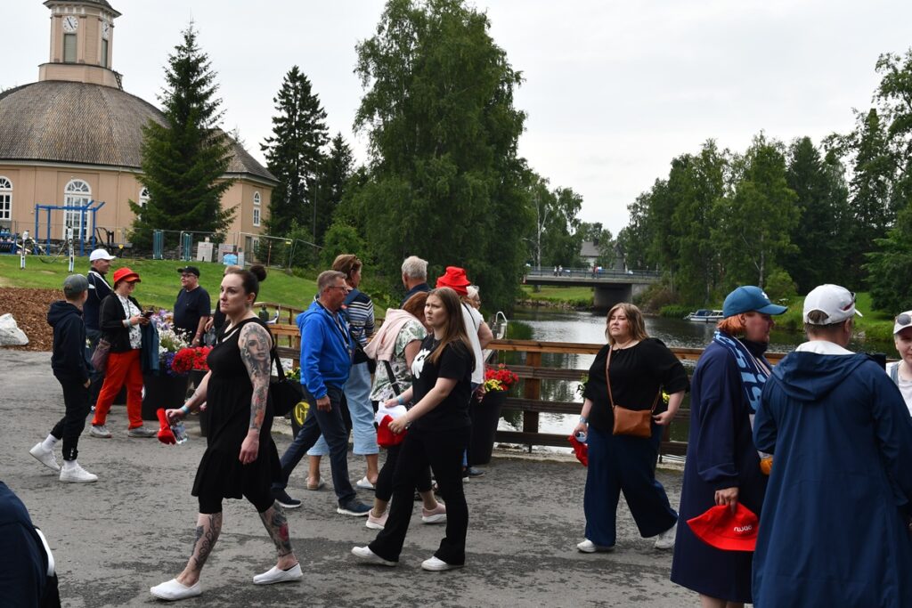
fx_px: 1140
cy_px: 304
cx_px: 456
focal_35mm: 45
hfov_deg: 43.6
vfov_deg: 29.9
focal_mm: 30
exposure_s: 1/400
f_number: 10
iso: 640
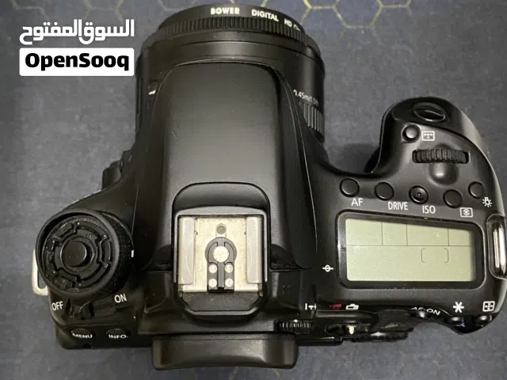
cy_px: 190
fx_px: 381
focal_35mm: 26
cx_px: 254
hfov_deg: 67.3
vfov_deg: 53.1
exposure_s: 1/30
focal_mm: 4.25
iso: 800
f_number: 1.8
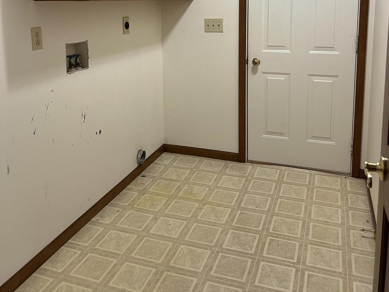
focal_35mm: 35
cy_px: 60
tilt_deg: -9.3
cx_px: 196
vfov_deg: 39.2
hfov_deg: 52.6
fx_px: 393
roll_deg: +0.9
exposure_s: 1/60
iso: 100
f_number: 1.5
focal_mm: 5.7
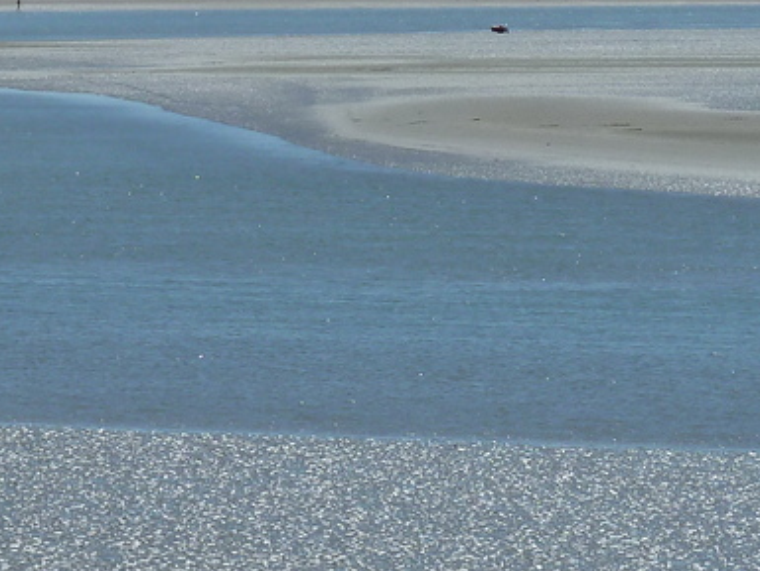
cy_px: 290
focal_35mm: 399
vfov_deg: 3.7
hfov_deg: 5.0
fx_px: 8763
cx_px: 158
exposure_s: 1/800
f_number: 5.6
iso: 80
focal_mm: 21
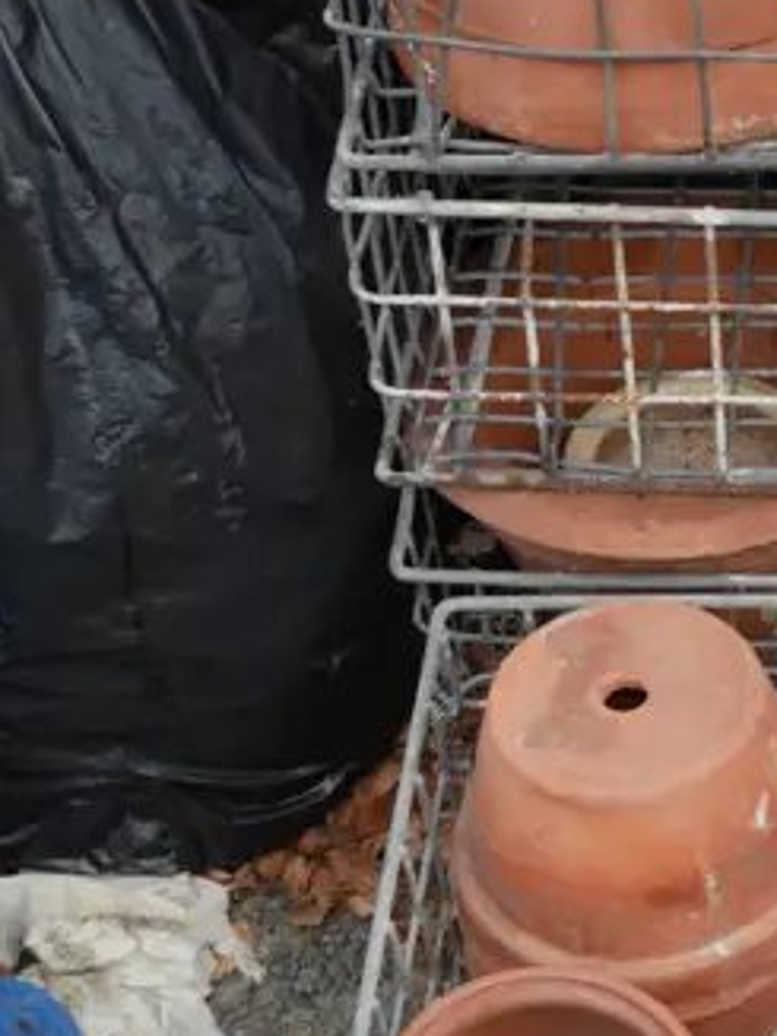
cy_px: 520
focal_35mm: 94
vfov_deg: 20.9
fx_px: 2815
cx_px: 1162
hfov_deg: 14.6
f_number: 3.6
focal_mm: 15
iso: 200
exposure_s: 1/125
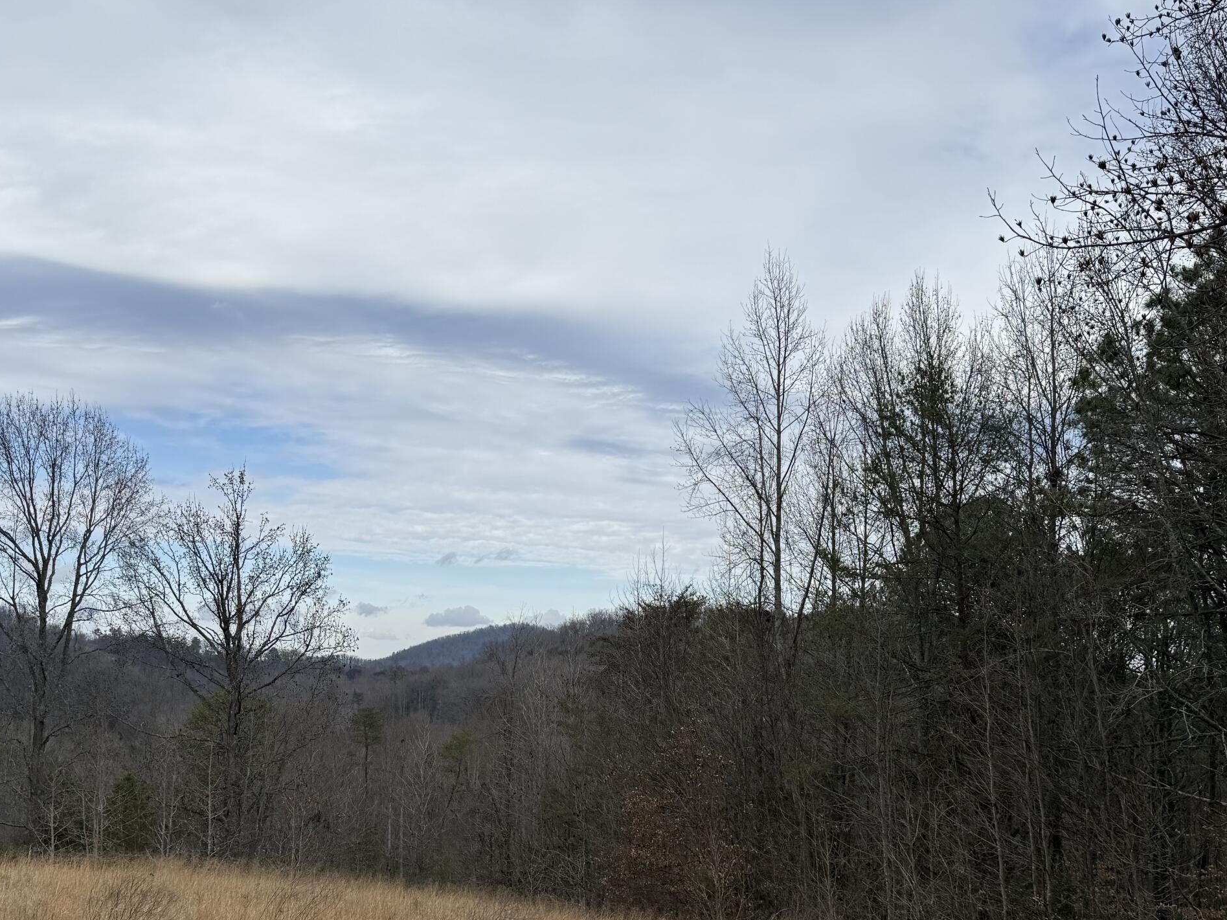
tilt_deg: +3.2
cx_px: 625
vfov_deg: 37.2
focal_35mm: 38
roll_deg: -1.3
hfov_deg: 49.0
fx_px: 1347
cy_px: 633
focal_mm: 6.76
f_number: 1.78
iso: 80
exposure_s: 1/4673
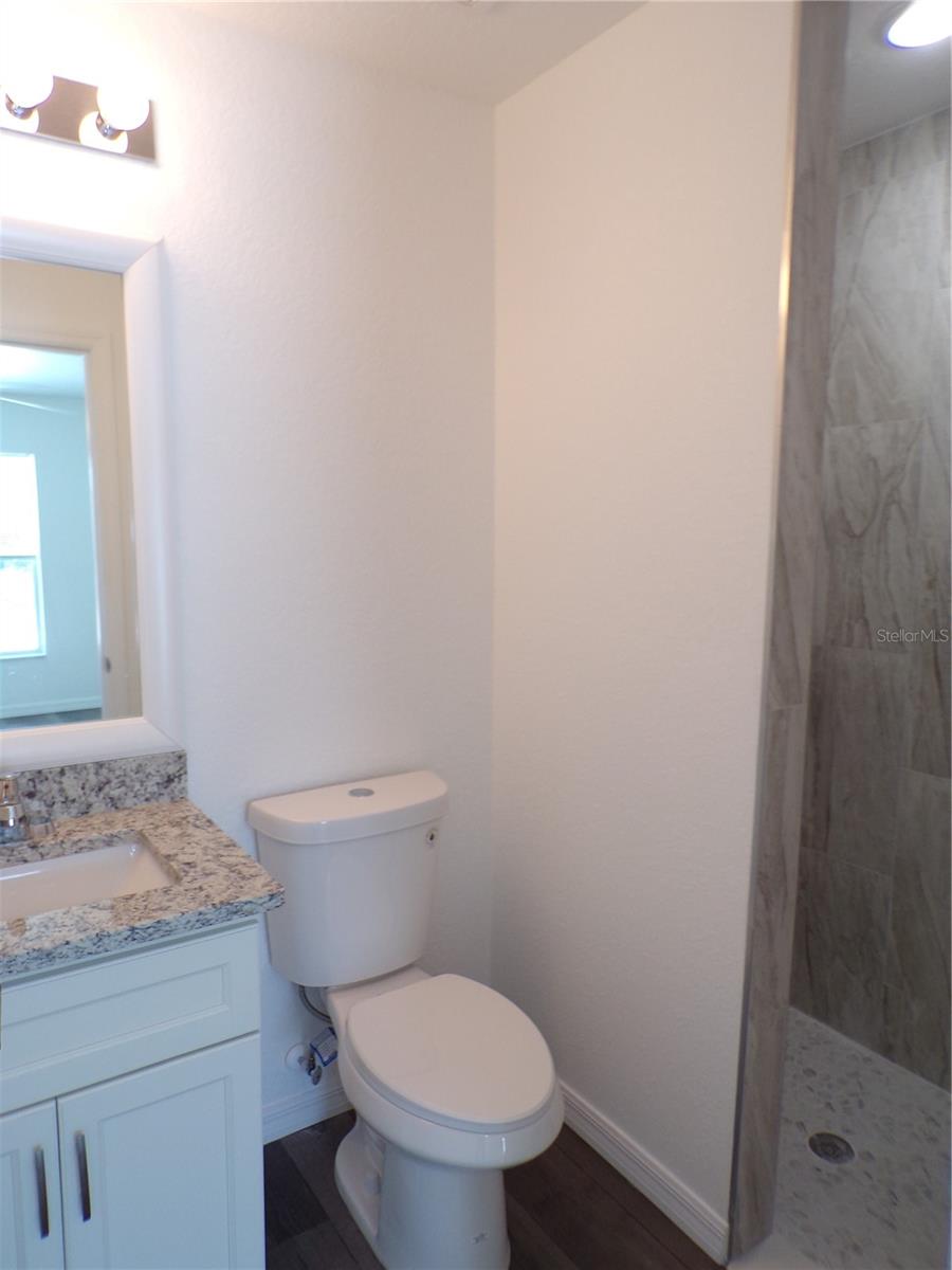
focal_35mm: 24
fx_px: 880
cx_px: 476
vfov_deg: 71.6
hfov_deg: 56.8
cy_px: 635
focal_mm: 4.3
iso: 103
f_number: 3
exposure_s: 1/34
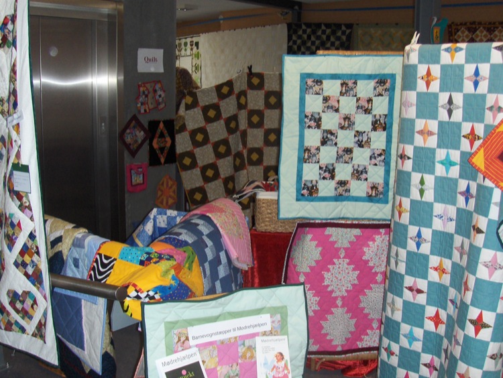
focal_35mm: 41
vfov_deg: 35.2
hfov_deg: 45.7
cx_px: 252
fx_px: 596
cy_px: 189
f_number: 3.5
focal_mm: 6.5
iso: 100
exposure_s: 1/60
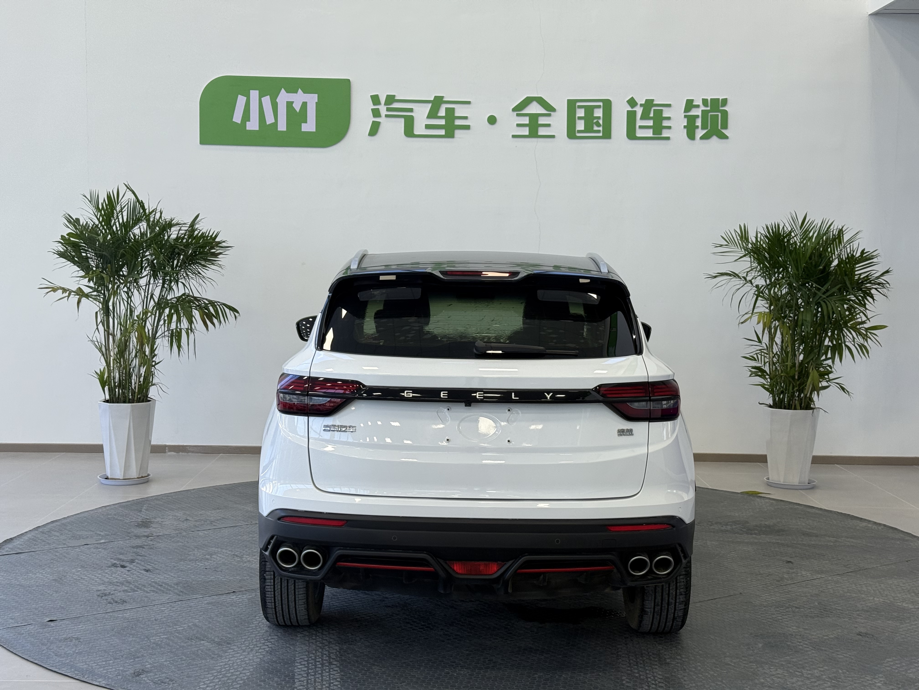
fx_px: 1274
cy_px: 345
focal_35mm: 48
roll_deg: -0.7
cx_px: 460
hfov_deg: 39.7
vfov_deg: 30.3
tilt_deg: -4.7
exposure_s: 1/122
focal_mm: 6.76
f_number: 1.78
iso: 64
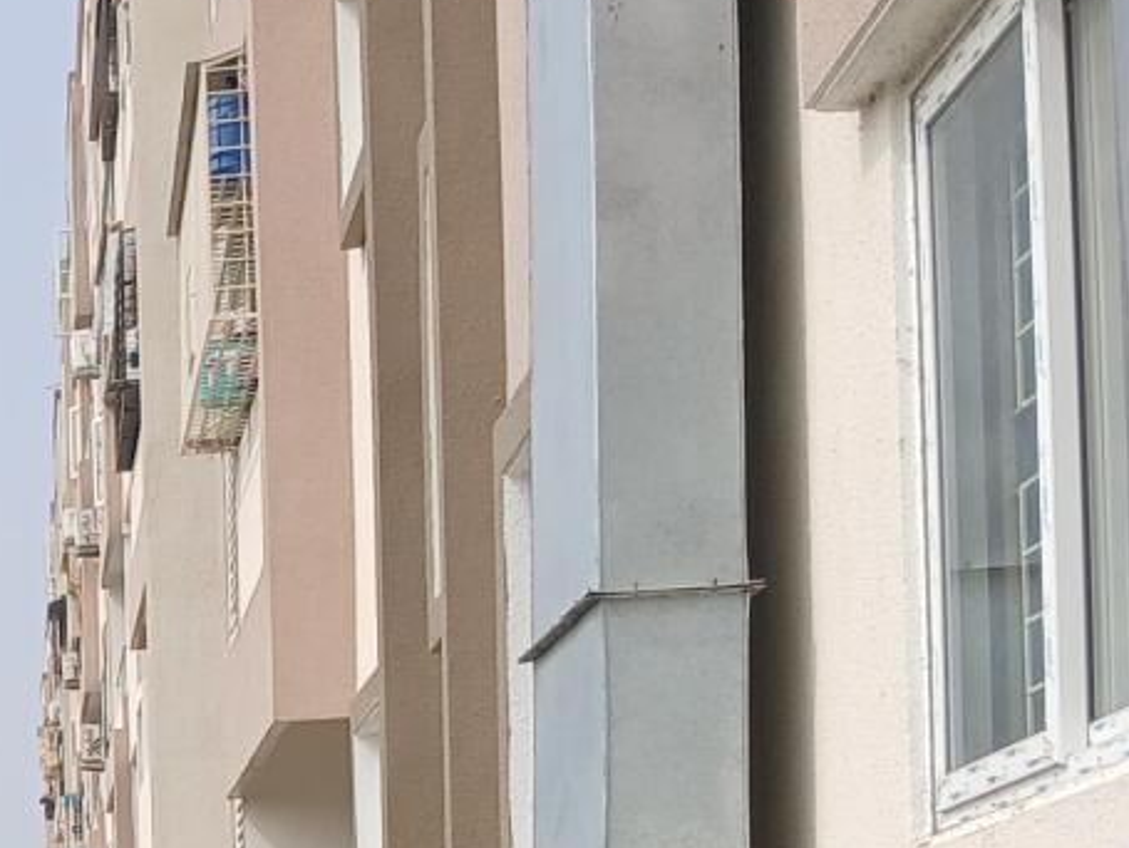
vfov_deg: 13.2
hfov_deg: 17.3
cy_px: 1379
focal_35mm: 104
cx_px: -498
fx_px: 3395
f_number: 1.8
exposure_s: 1/644
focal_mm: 3.98
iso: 20
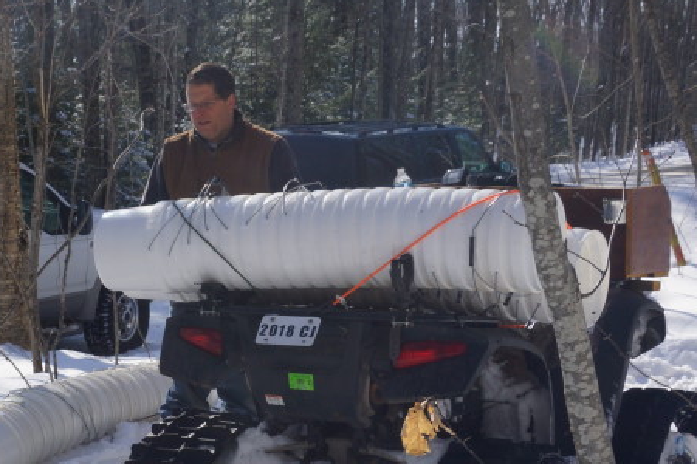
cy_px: 360
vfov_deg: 14.0
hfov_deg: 20.7
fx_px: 1878
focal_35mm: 97
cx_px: 104
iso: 100
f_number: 13
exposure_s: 1/125
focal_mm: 26
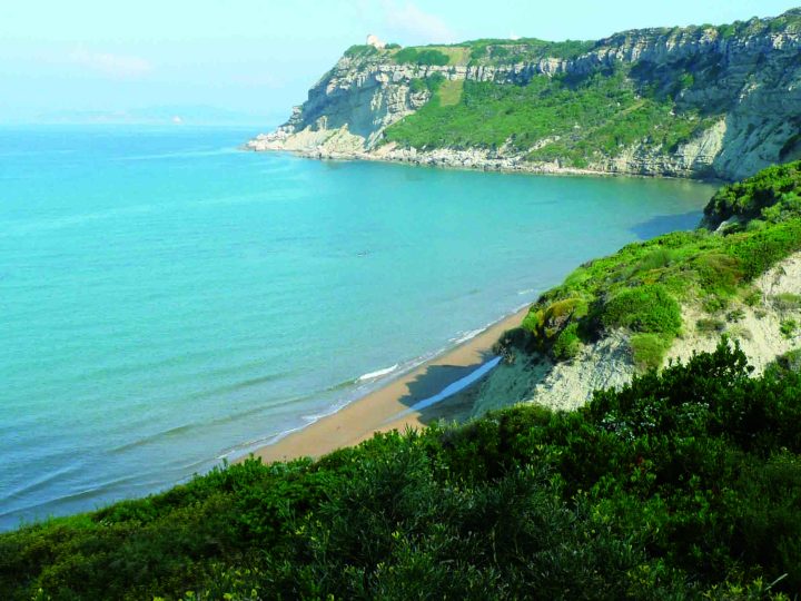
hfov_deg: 38.2
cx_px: 400
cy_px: 300
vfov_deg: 29.1
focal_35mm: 50
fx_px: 1157
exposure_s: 1/500
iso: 100
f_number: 3.7
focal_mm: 5.8
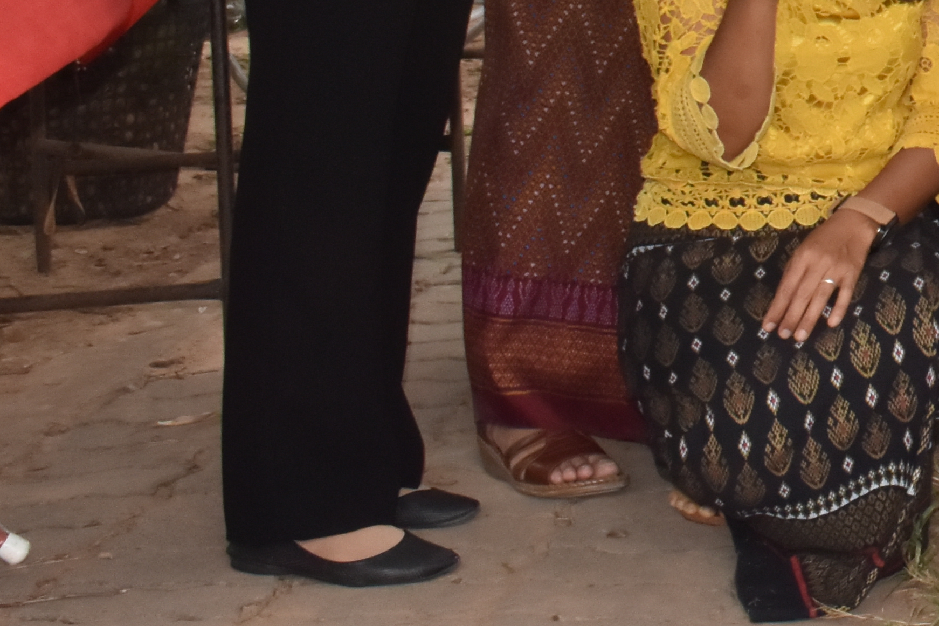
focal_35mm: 124
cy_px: -390
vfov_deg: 10.6
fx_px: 3234
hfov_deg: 15.1
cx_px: 1475
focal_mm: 24
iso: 640
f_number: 18
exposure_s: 1/200
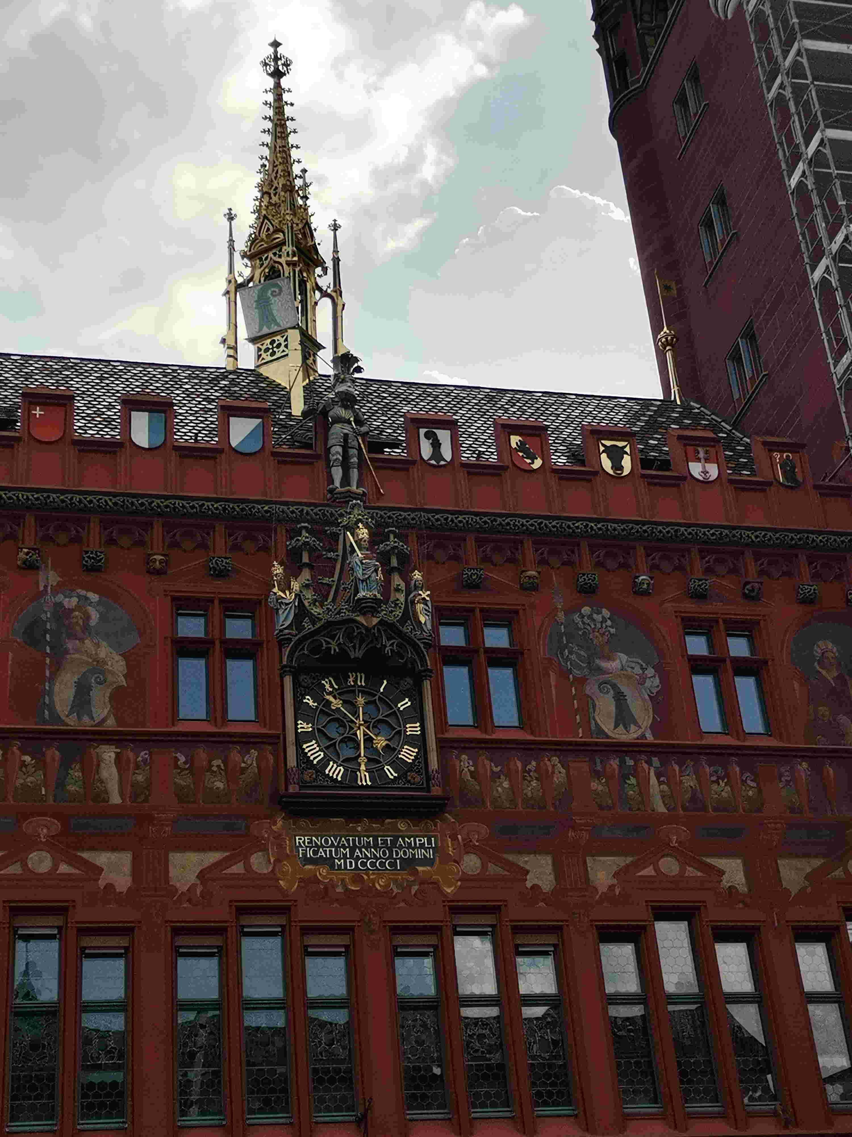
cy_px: 568
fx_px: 1772
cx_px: 426
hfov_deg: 27.0
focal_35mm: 54
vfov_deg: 35.5
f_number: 1.8
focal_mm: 4.75
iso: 50
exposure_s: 1/1938
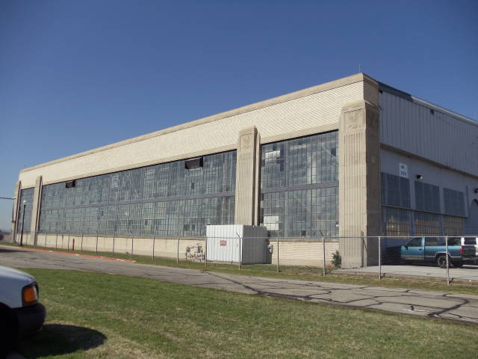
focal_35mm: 44
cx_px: 239
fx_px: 608
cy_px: 180
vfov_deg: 32.9
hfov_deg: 42.9
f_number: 7.1
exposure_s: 1/500
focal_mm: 6
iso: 100
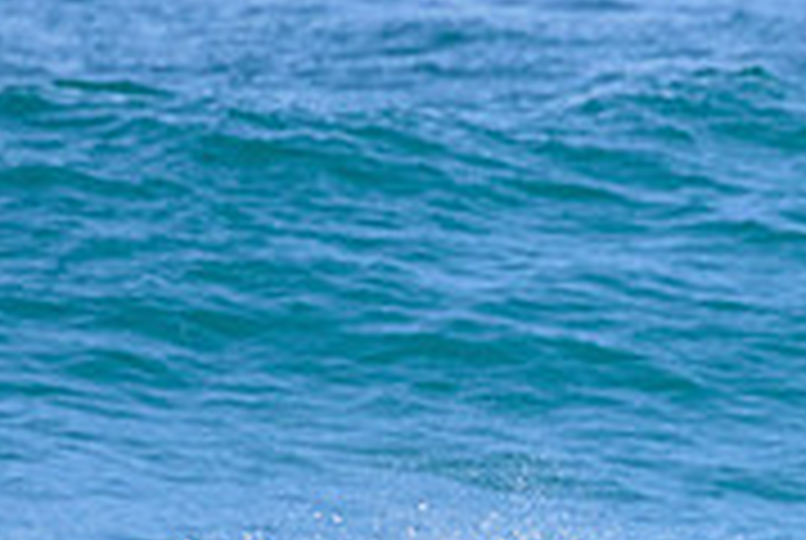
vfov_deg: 0.5
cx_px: 680
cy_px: 749
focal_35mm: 2586
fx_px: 57993
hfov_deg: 0.8
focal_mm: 800
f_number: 11
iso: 2500
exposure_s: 1/2000
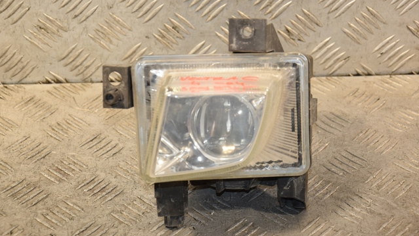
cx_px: 210
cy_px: 116
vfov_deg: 11.6
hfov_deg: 20.6
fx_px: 1156
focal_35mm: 104
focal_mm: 66
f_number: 5.3
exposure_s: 1/160
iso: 800
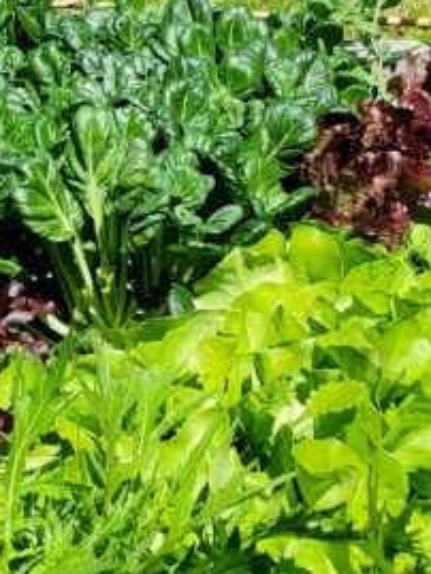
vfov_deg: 19.8
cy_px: 312
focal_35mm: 99
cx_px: 213
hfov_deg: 15.0
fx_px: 1642
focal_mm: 4.3
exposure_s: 1/1415
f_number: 2.4
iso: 50
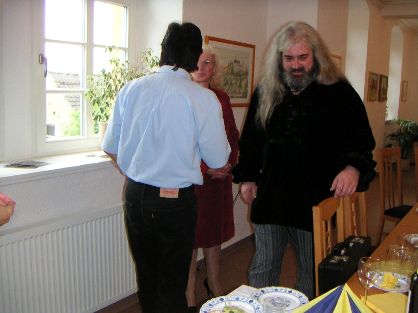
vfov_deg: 38.7
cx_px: 209
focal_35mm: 37
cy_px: 156
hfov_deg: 50.1
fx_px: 447
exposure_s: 1/45
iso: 200
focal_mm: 4.8
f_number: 2.8
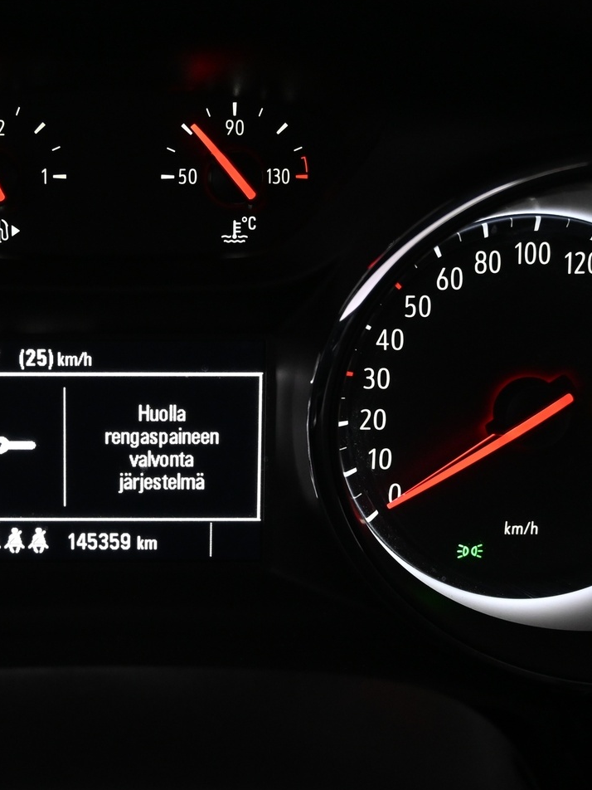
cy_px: 353
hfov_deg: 25.9
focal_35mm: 55
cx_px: 109
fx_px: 1259
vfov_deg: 34.8
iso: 1400
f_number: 4
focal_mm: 22.5
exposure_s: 1/40
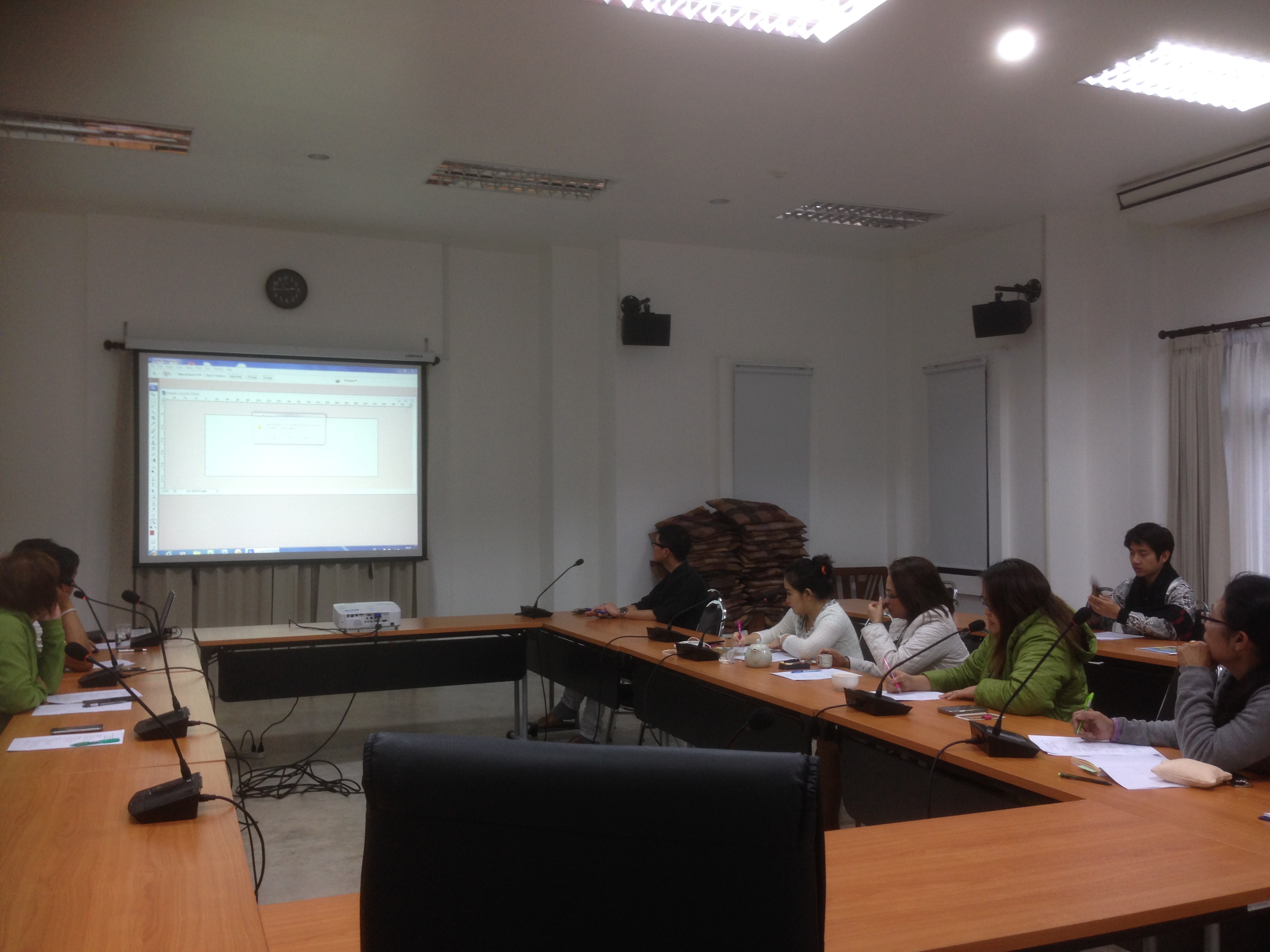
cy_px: 476
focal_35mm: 33
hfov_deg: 55.4
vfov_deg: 42.9
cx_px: 635
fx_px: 1211
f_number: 2.4
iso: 64
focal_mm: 4.12
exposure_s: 1/20
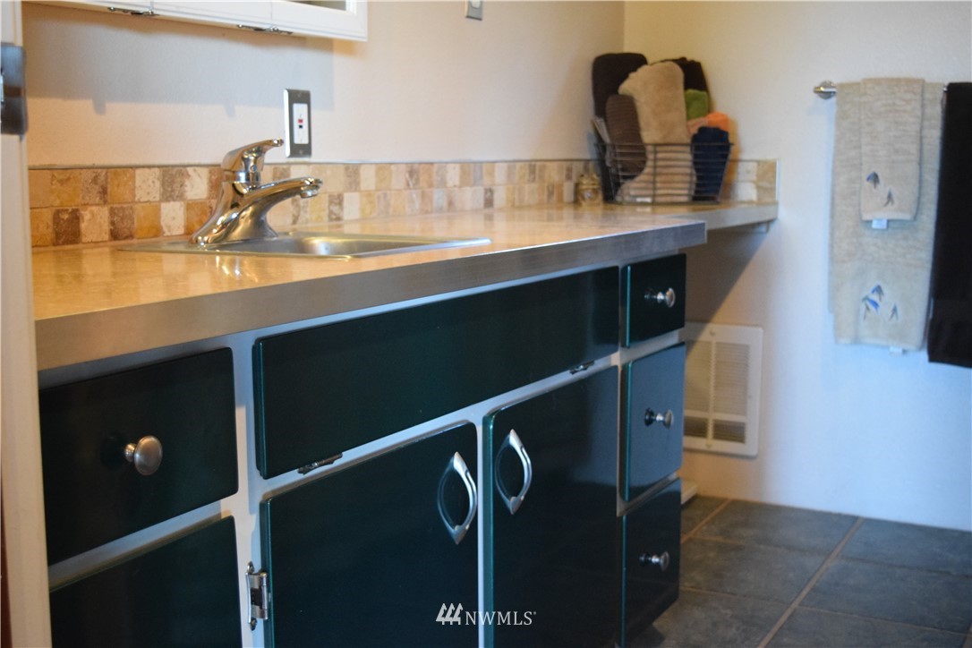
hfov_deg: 42.3
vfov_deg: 28.9
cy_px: 324
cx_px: 486
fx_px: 1255
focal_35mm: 46
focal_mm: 31
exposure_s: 1/60
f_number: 4.2
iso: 3600
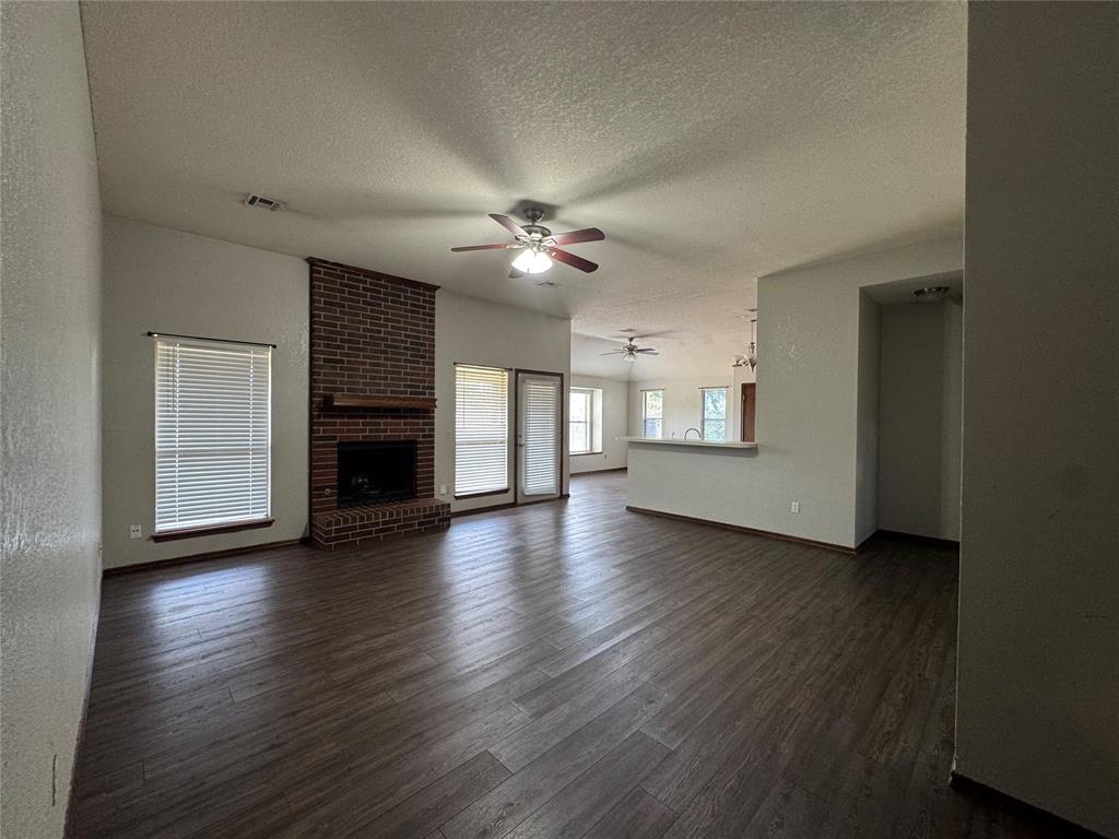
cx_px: 560
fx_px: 453
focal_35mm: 14
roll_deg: -0.6
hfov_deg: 102.1
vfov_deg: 85.7
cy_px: 420
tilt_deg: -0.3
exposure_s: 1/60
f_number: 2.2
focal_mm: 2.22
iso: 160
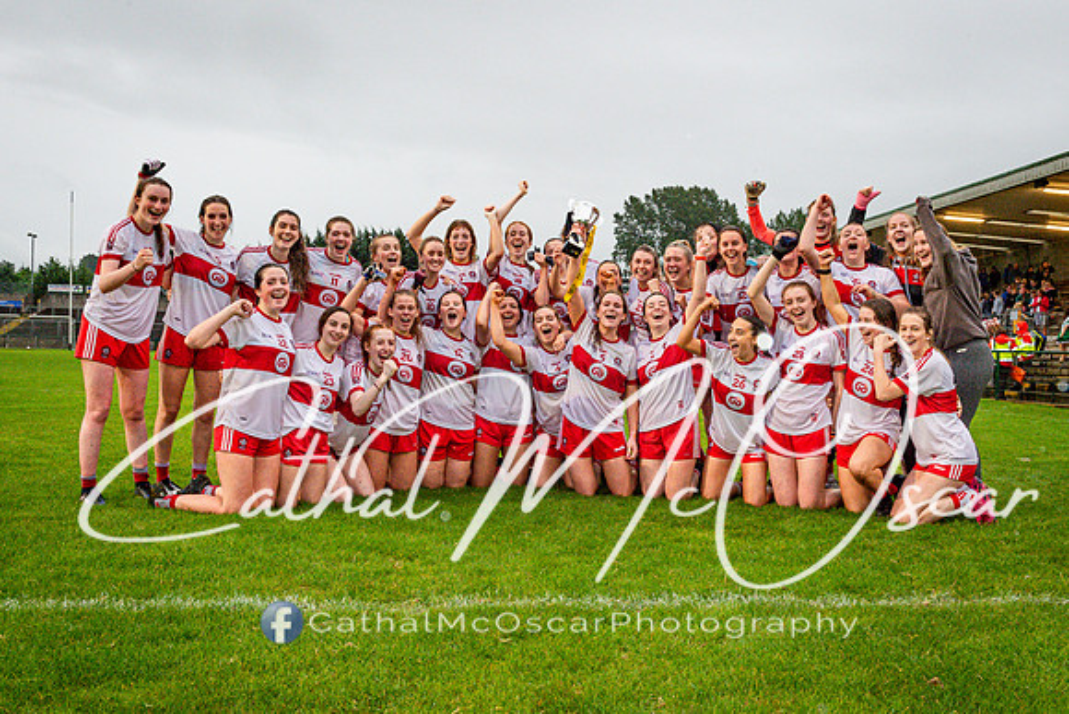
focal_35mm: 38
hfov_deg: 51.2
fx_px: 1114
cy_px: 346
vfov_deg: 35.5
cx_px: 586
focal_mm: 32
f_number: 6.3
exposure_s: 1/125
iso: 1600
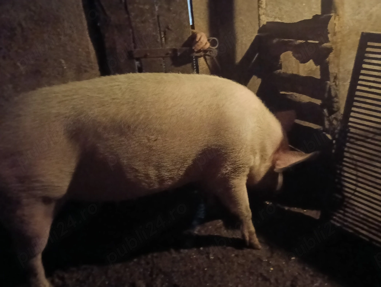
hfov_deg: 65.2
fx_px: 298
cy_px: 144
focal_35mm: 27
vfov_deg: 51.5
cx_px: 190
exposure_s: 1/14.3
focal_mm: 3.98
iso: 4000
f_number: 1.8
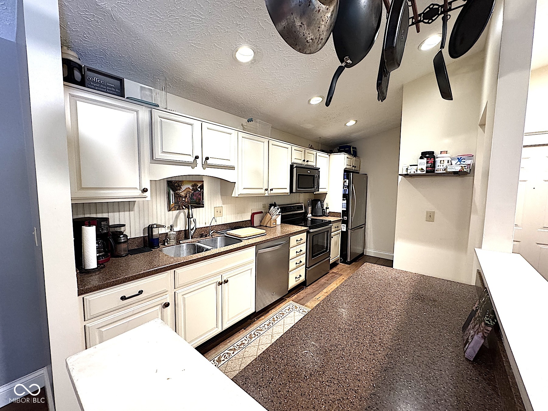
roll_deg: -0.5
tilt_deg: -4.6
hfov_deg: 102.1
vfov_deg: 85.7
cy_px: 206
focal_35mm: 14
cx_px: 274
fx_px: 222
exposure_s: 1/60
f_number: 2.2
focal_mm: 2.22
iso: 250
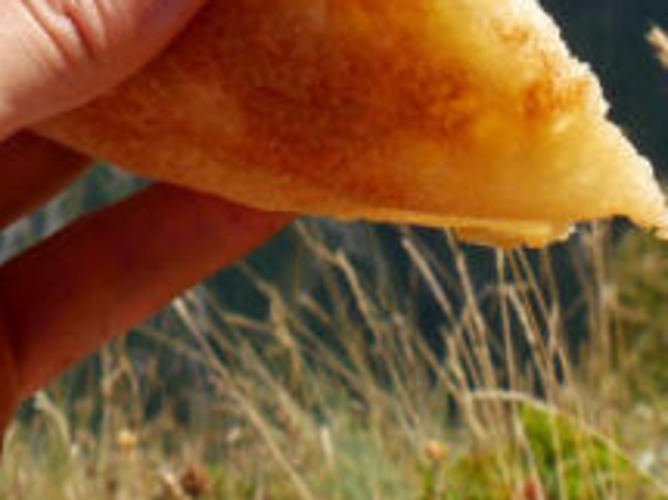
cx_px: 146
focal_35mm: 143
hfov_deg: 13.7
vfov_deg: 9.7
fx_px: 2758
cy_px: -458
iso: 200
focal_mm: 15
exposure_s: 1/400
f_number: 8
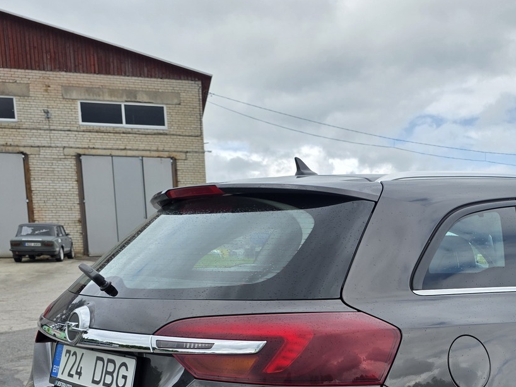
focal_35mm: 45
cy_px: 352
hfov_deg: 40.7
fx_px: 671
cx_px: 396
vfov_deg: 30.7
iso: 80
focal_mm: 6.3
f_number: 1.7
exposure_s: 1/3502
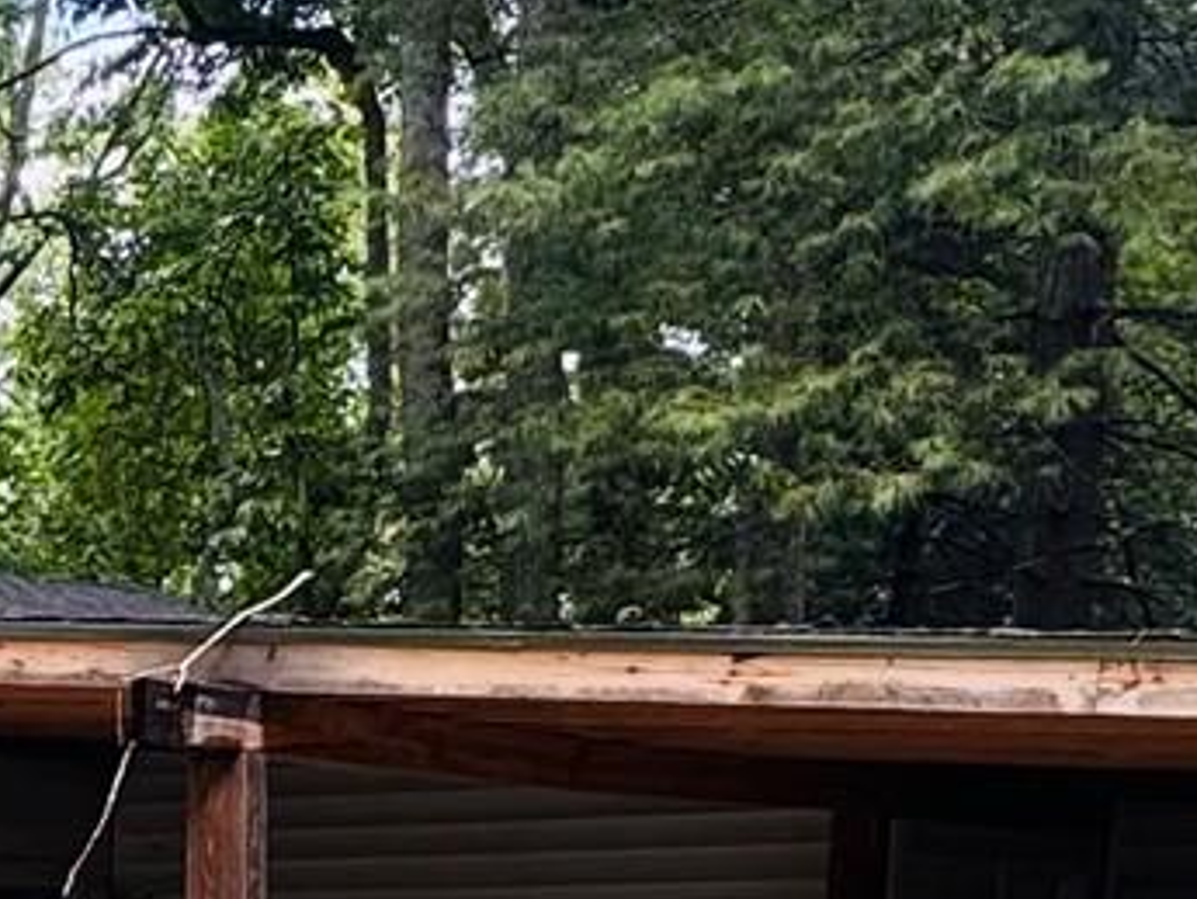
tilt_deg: -4.6
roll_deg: +0.5
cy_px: 1208
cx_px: -819
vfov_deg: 16.7
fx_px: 2871
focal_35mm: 83
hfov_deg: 19.2
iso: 40
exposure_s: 1/191
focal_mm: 2.22
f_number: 2.2
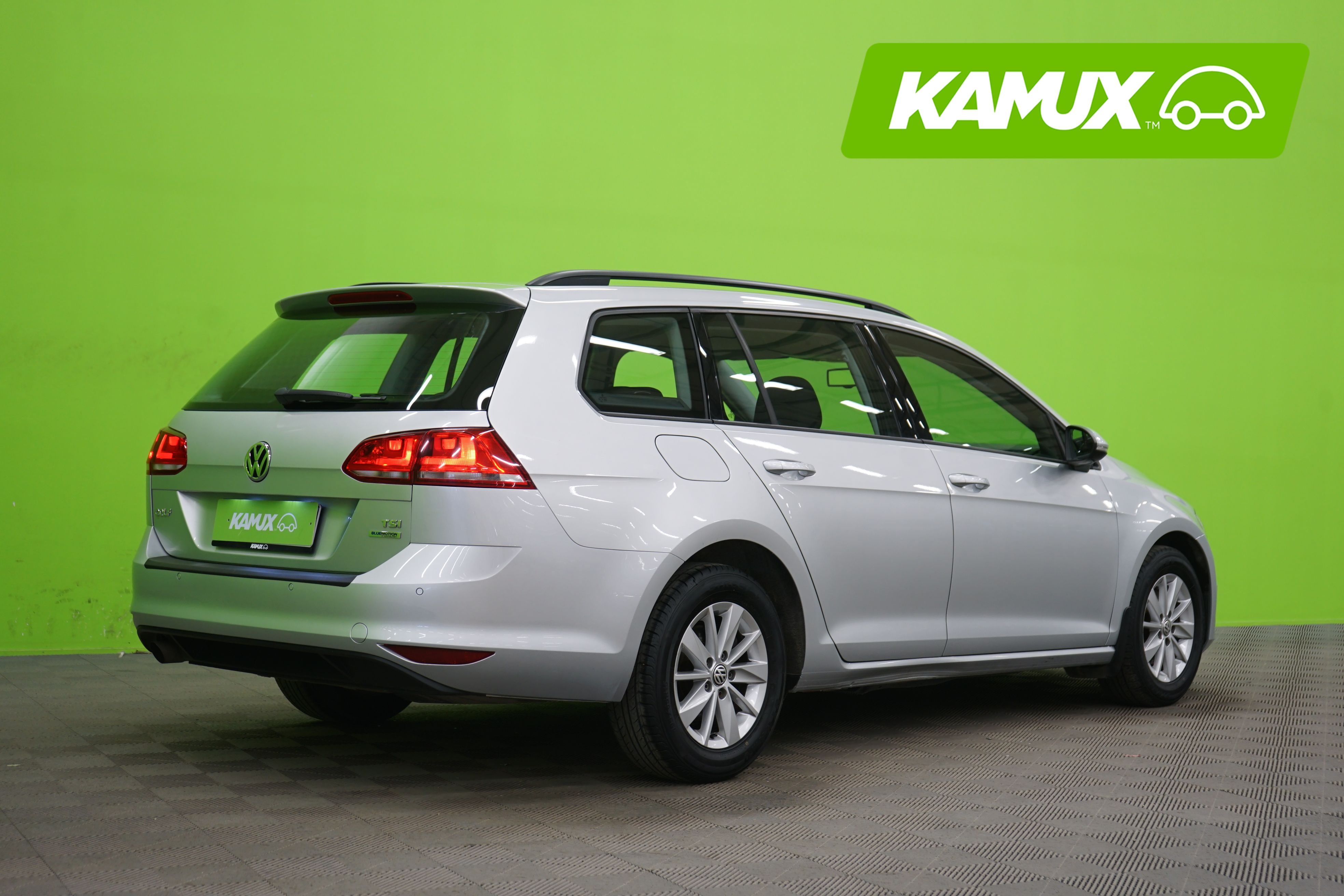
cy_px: 448
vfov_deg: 26.5
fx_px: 1904
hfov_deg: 38.9
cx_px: 672
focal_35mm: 51
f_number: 4.5
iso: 400
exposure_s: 1/10
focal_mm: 51
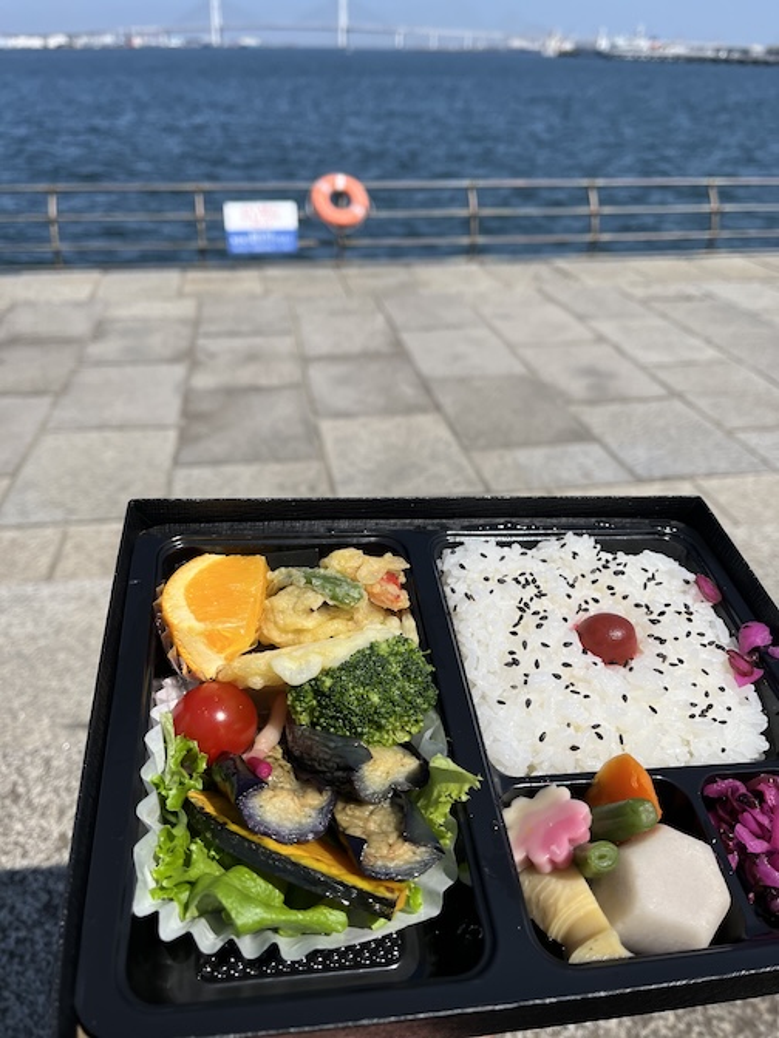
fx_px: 780
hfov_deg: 53.1
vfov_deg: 67.3
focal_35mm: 26
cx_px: 390
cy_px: 519
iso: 50
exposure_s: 1/6173
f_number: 1.6
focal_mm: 5.1
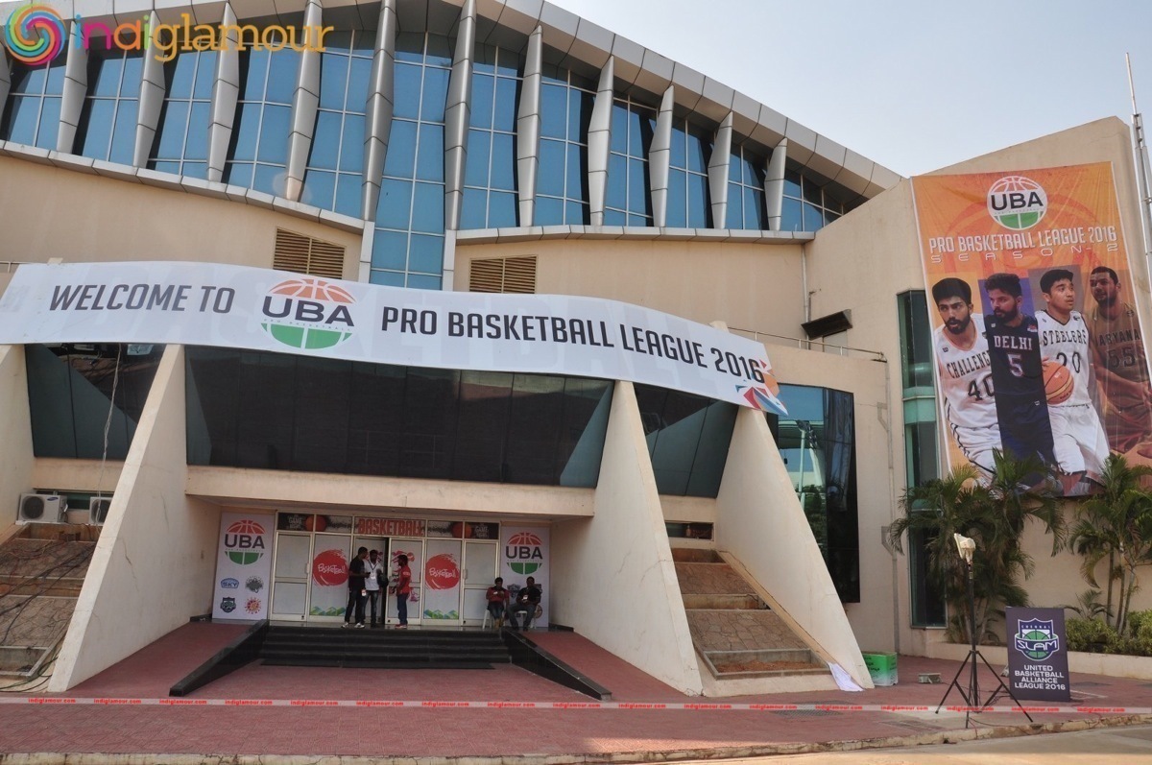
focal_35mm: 27
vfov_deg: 47.8
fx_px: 863
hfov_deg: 67.4
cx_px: 576
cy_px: 382
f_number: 8
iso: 200
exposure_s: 1/125
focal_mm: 18
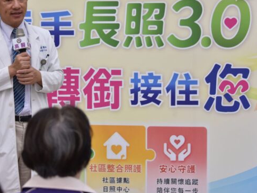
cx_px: 74
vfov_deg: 11.9
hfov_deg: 15.7
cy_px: 68
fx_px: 928
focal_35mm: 125
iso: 1600
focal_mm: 82
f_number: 5
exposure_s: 1/60
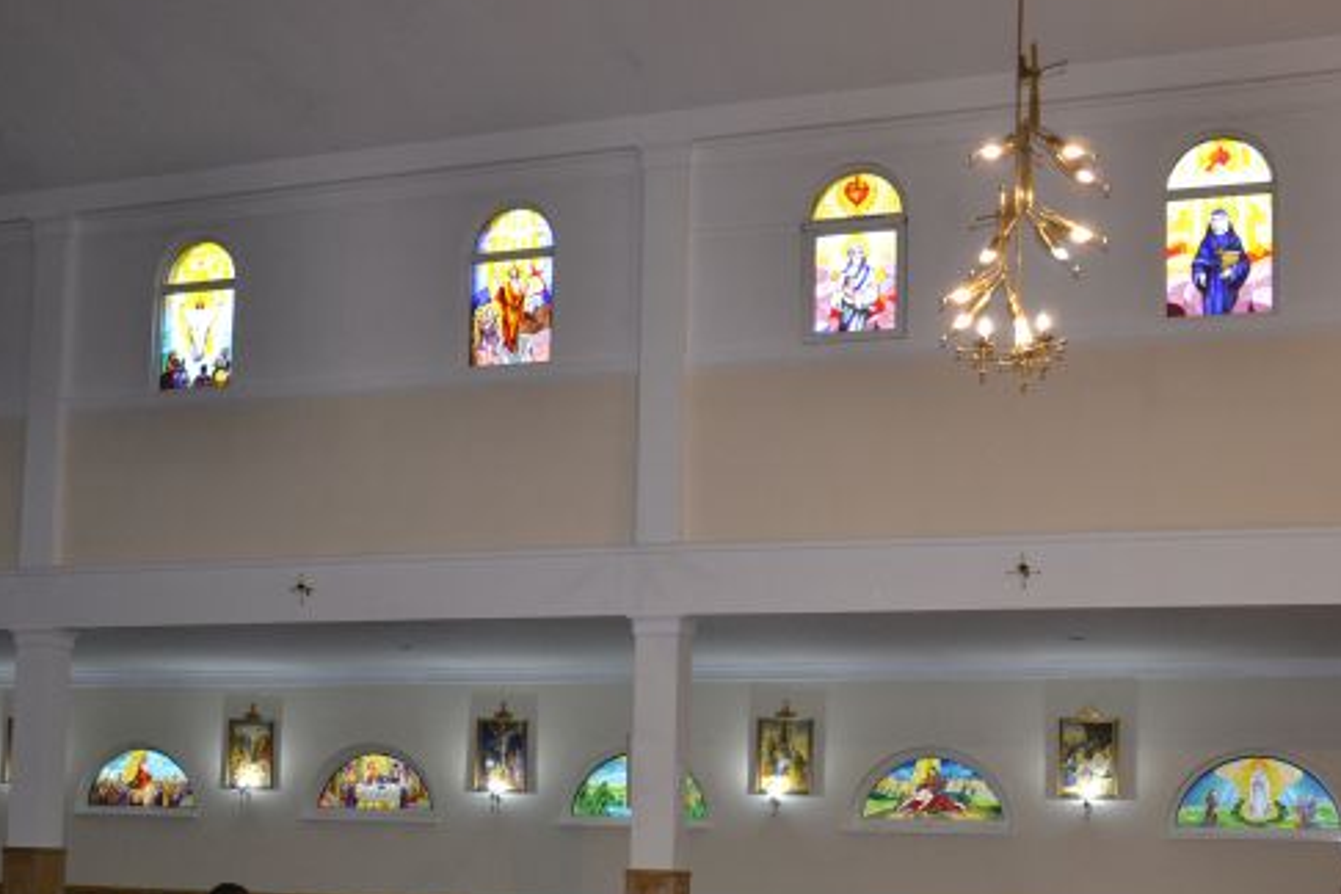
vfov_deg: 25.7
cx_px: 560
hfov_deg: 38.2
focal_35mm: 52
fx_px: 1930
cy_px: 691
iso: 900
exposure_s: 1/60
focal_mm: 21
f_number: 3.8
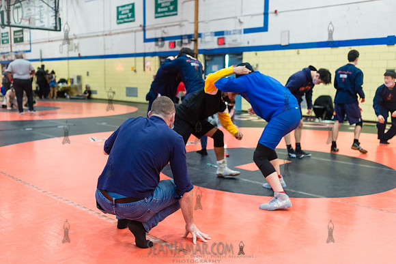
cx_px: 198
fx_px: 402
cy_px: 132
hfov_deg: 52.5
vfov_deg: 36.4
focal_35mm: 37
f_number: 3.5
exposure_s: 1/400
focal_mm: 35
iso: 4000
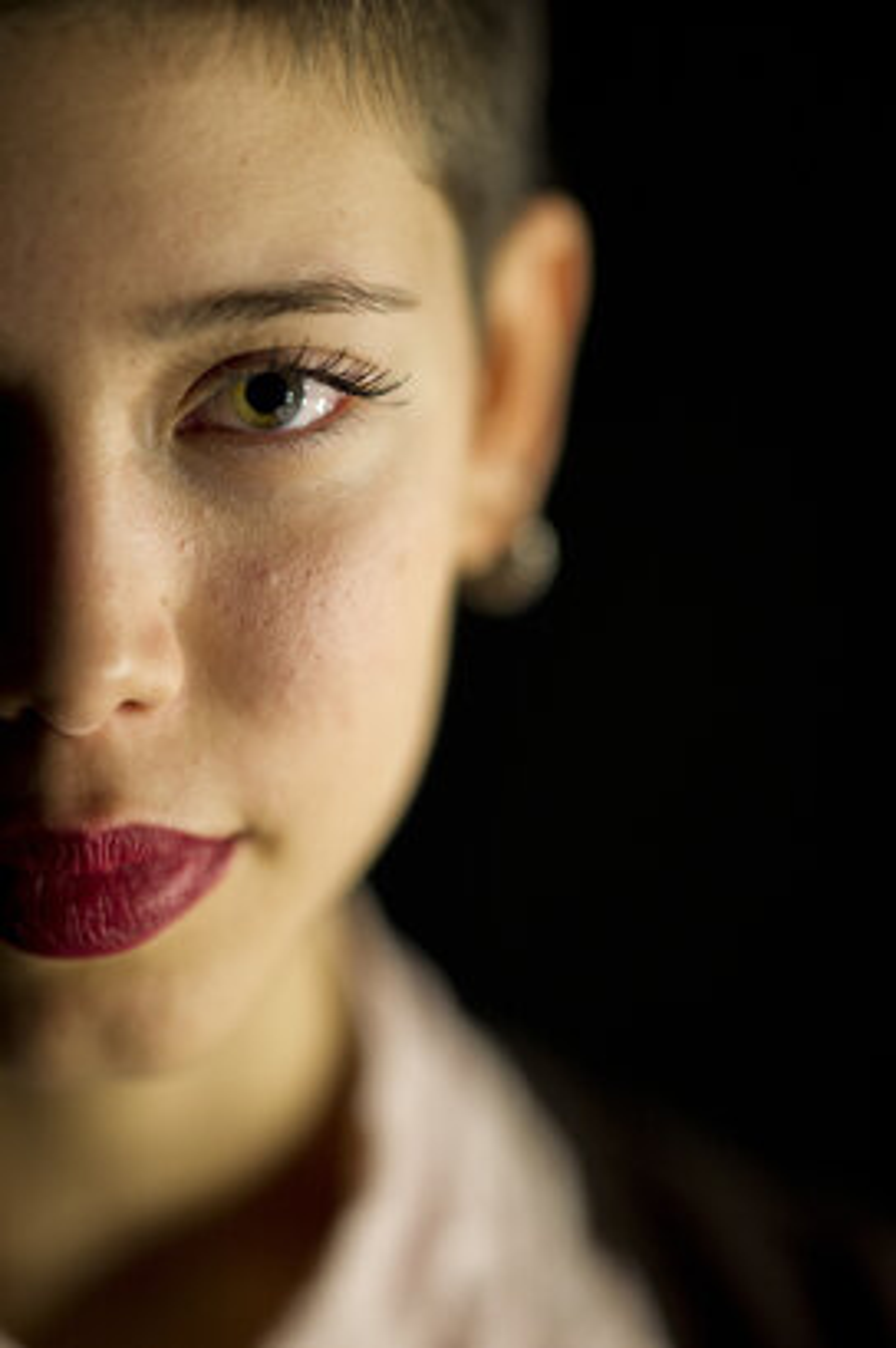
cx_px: 448
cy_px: 674
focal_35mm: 135
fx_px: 5048
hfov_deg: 10.1
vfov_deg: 15.2
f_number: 1.8
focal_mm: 135
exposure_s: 1/125
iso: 800
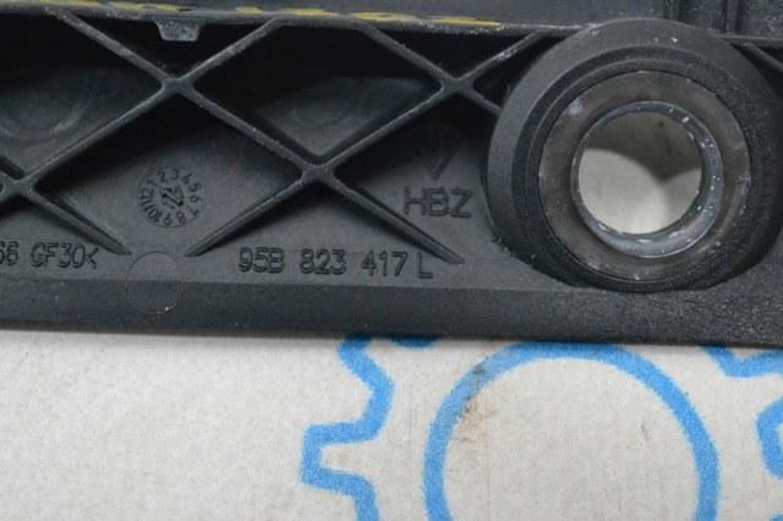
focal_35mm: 82
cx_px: 392
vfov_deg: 16.5
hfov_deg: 24.6
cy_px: 260
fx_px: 1793
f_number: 5.6
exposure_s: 1/100
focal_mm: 55
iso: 3200
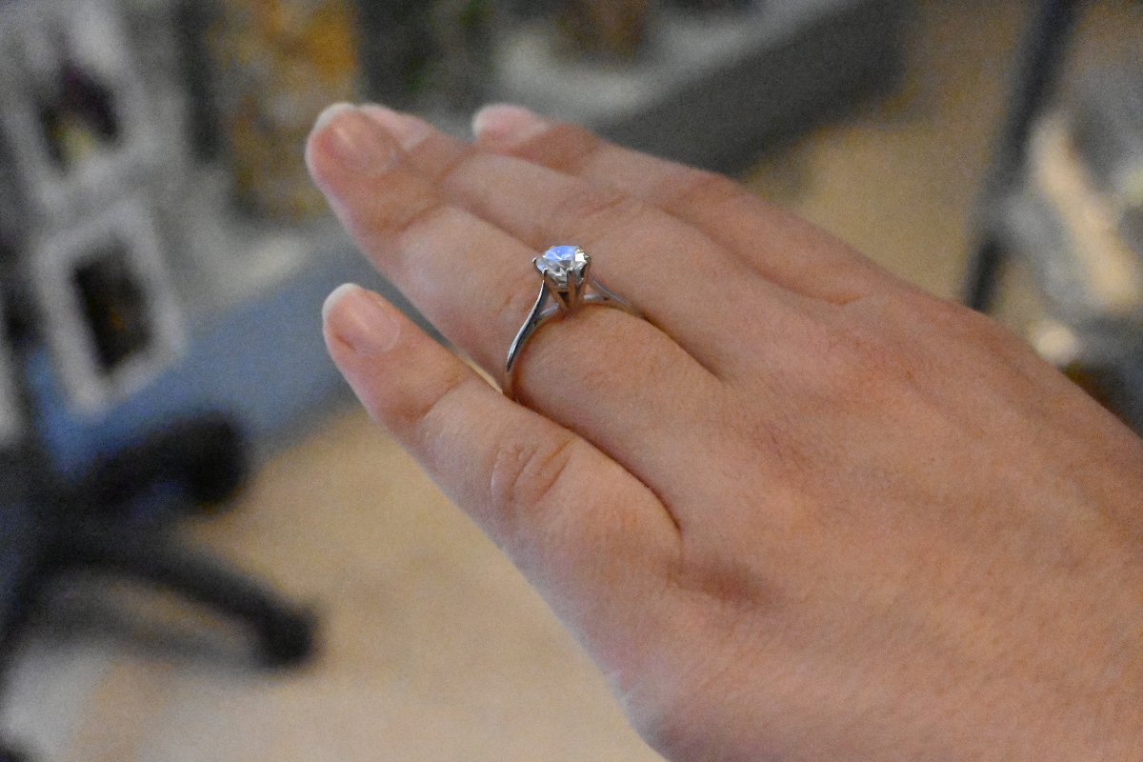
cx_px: 572
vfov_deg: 28.1
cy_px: 381
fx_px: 1524
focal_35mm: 48
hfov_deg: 41.1
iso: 51200
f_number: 6.3
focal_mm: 32
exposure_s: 1/4000
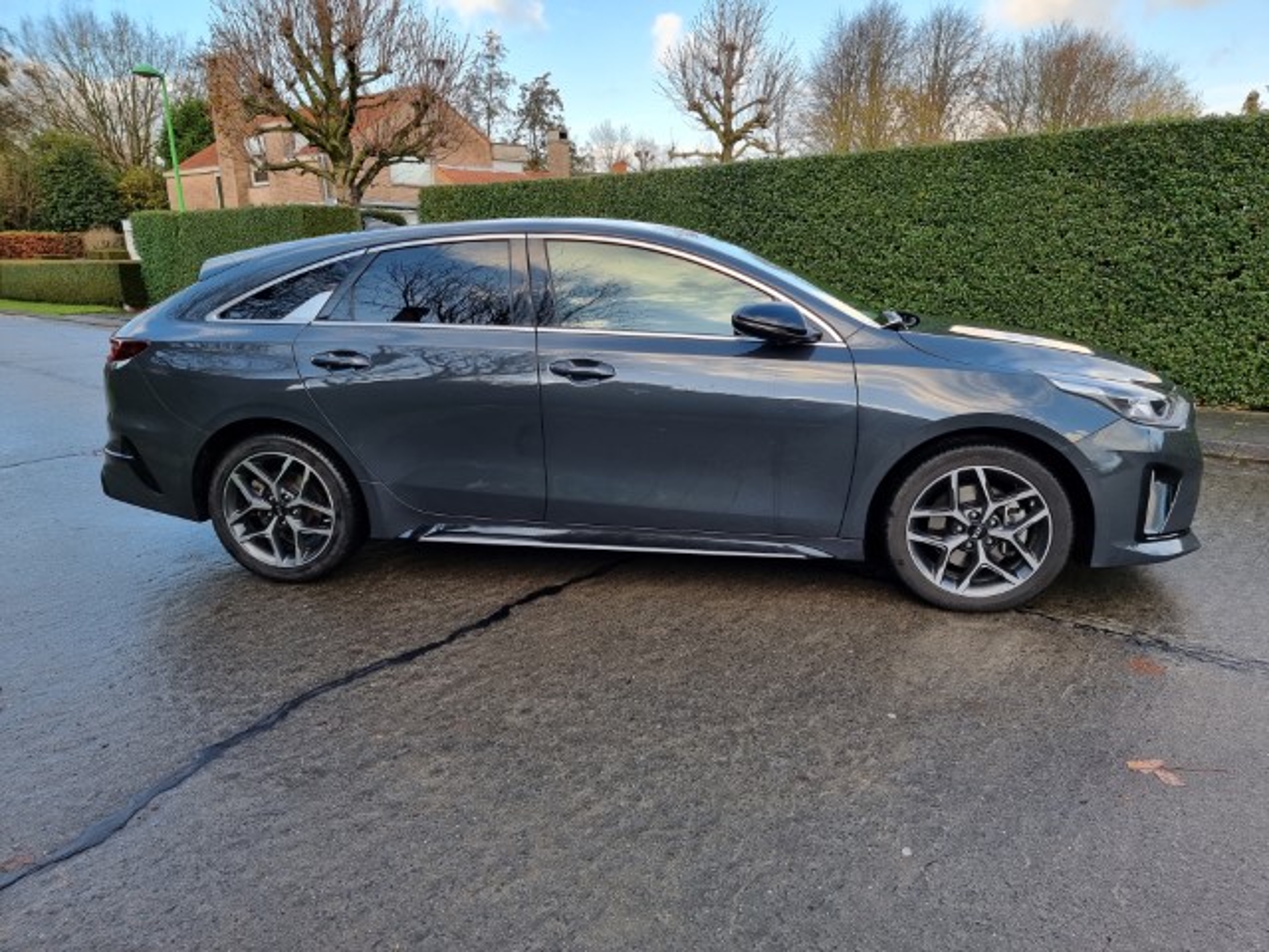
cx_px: 634
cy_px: 476
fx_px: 880
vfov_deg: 56.8
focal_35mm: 24
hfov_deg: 71.6
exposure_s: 1/104
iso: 50
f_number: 1.8
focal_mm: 6.7
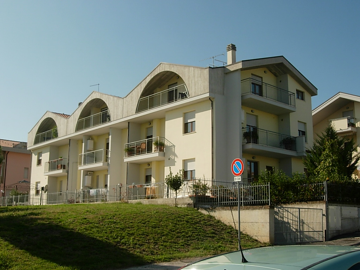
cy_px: 135
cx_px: 180
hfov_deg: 45.8
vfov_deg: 35.1
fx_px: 426
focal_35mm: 41
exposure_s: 1/813
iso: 79
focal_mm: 8.5
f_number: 4.9
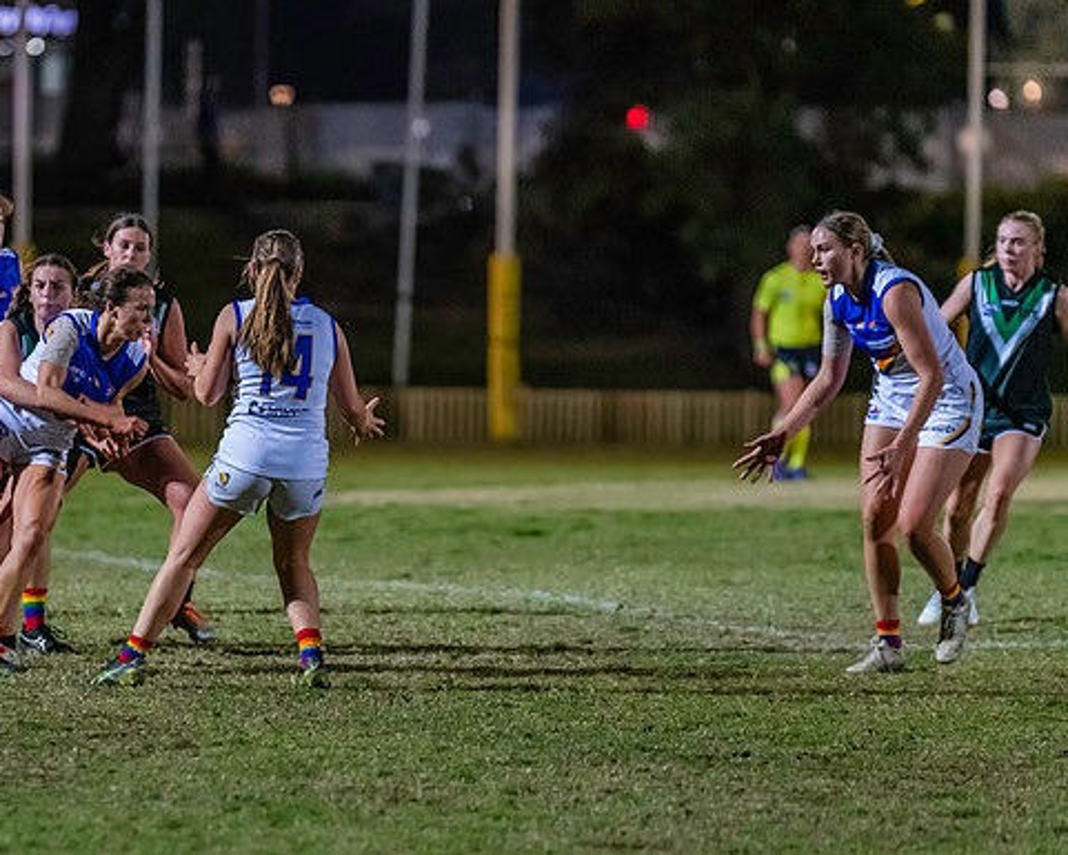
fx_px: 10844
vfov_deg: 4.5
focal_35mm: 343
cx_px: 216
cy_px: 482
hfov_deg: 5.6
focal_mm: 220
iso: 10000
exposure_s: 1/1000
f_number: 2.8
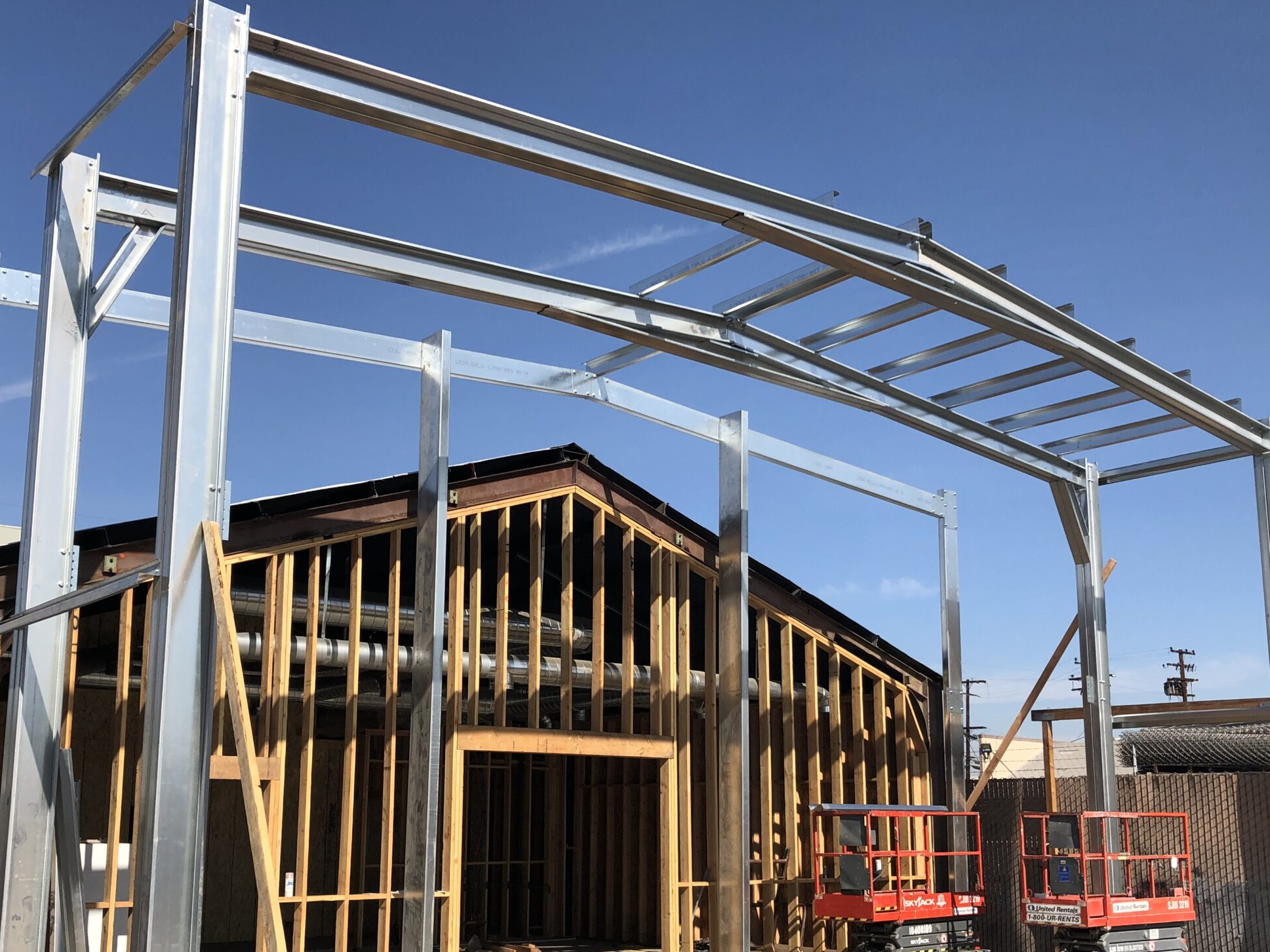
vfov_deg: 38.4
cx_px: 617
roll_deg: -0.8
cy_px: 607
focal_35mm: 37
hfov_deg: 50.1
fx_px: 1358
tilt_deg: +9.4
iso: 25
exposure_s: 1/2433
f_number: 1.8
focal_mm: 3.99
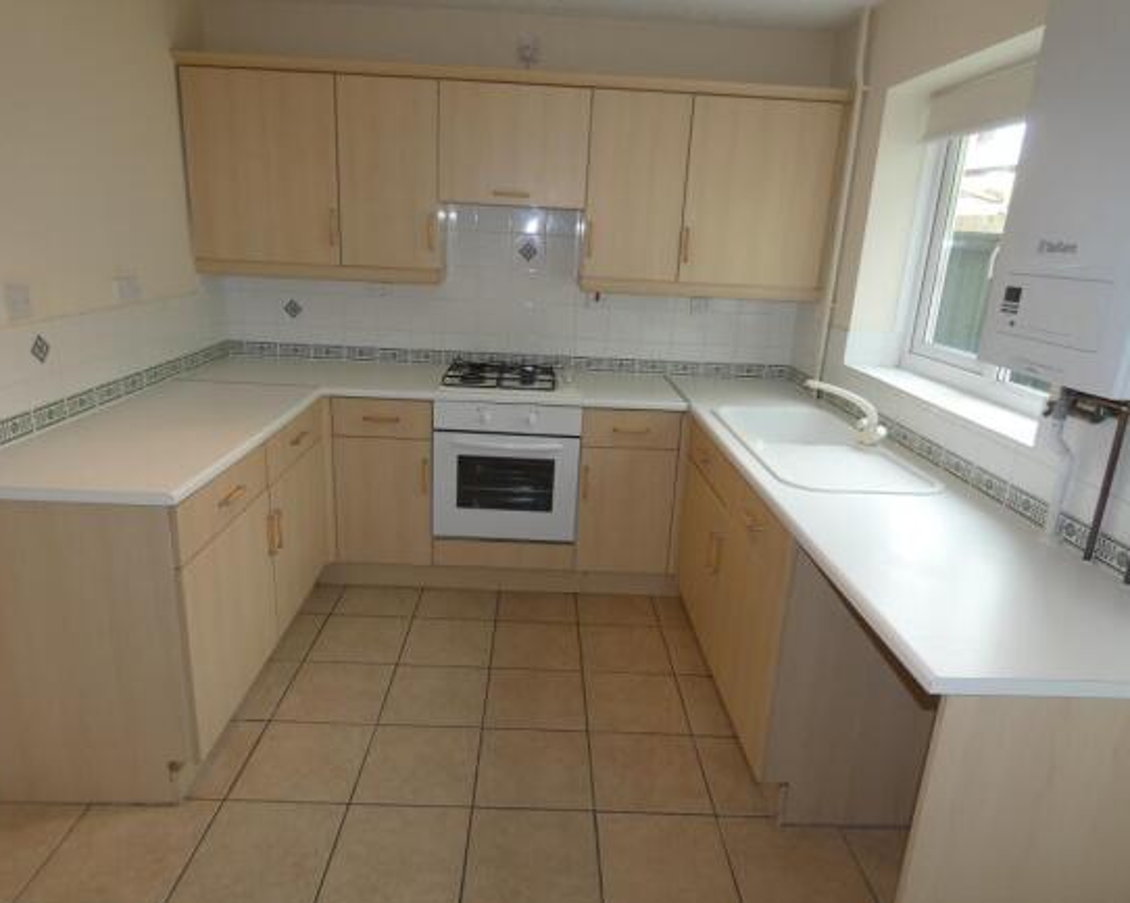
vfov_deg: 65.5
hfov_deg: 77.7
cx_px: 554
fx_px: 702
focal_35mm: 21
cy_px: 454
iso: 80
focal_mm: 3.6
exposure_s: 1/60
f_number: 2.8
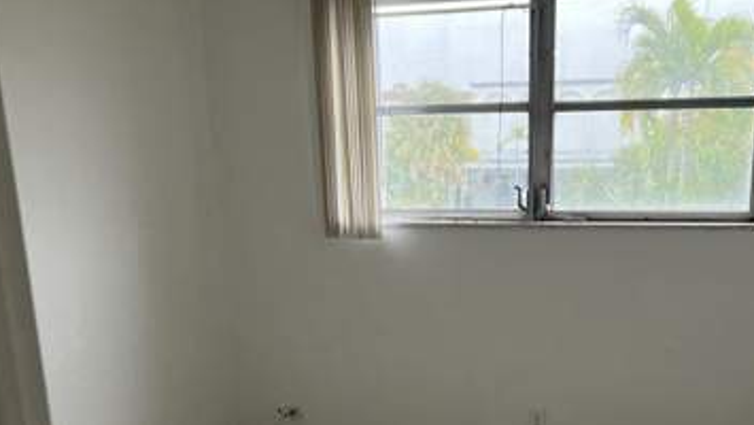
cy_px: 455
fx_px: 1020
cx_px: 478
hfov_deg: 40.2
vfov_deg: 22.3
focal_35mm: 51
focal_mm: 5.7
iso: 64
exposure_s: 1/121
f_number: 1.5
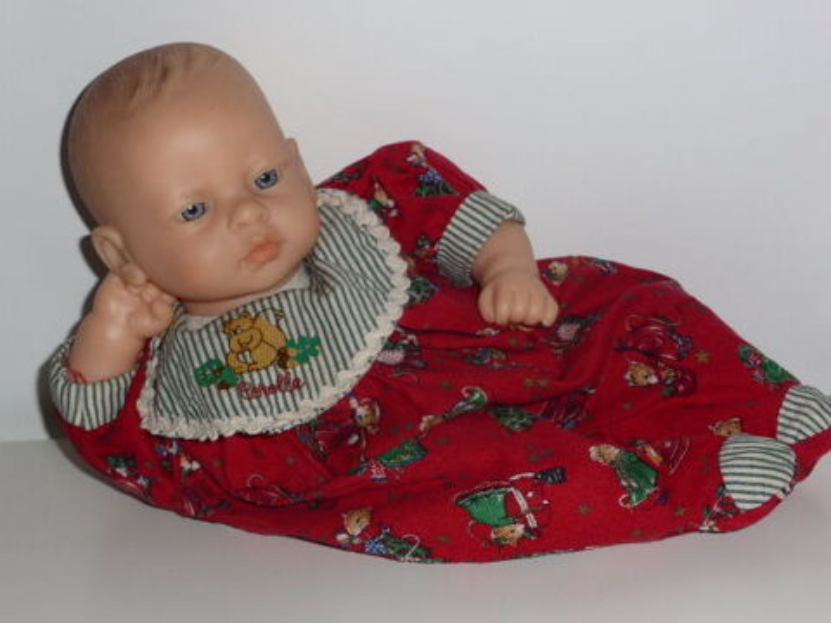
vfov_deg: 22.6
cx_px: 416
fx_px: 1560
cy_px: 312
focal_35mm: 65
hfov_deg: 29.8
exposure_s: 1/60
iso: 100
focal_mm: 11
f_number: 4.8
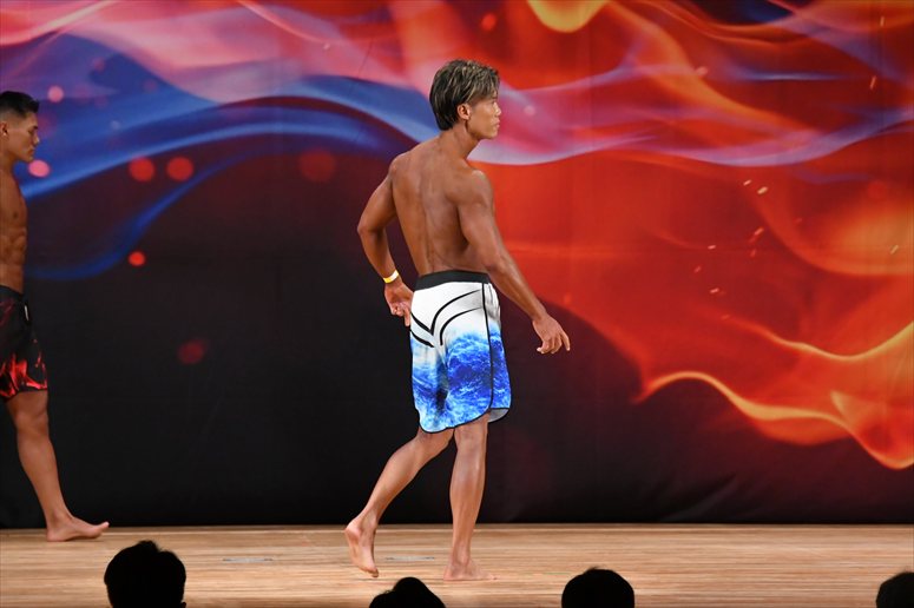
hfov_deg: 9.2
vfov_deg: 6.1
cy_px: 304
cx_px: 457
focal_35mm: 225
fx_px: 5710
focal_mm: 150
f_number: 5.6
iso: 3200
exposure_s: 1/400
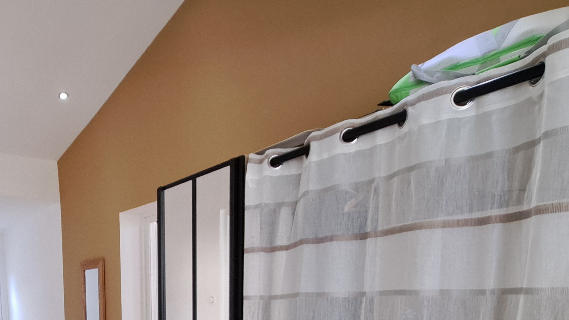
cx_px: 147
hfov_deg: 62.5
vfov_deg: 34.0
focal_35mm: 29
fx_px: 438
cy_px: 365
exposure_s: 1/33
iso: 200
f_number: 2.2
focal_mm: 1.74
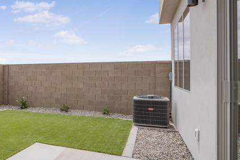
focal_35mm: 29
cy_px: 75
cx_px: 40
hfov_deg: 57.7
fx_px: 193
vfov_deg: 44.9
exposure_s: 1/800
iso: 250
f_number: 9
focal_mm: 17
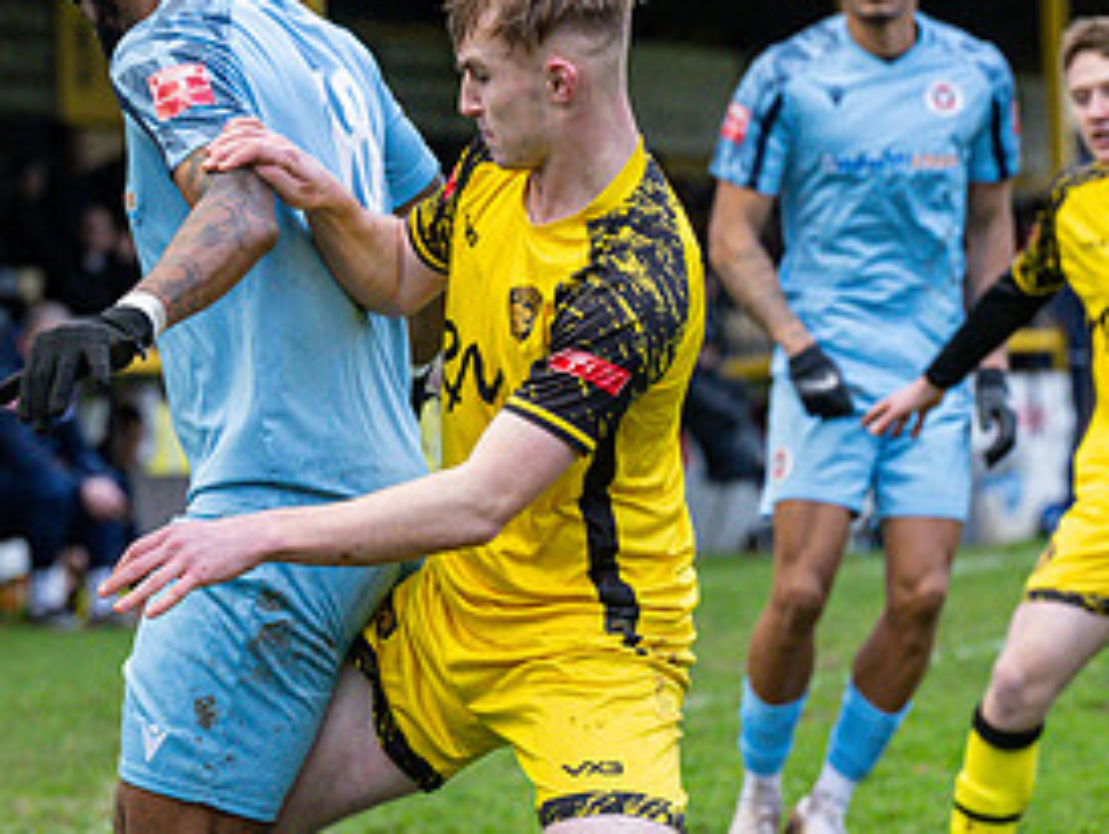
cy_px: 525
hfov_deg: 5.8
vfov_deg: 4.4
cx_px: 632
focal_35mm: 342
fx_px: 10966
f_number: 4
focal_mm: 115
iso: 2000
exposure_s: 1/1250
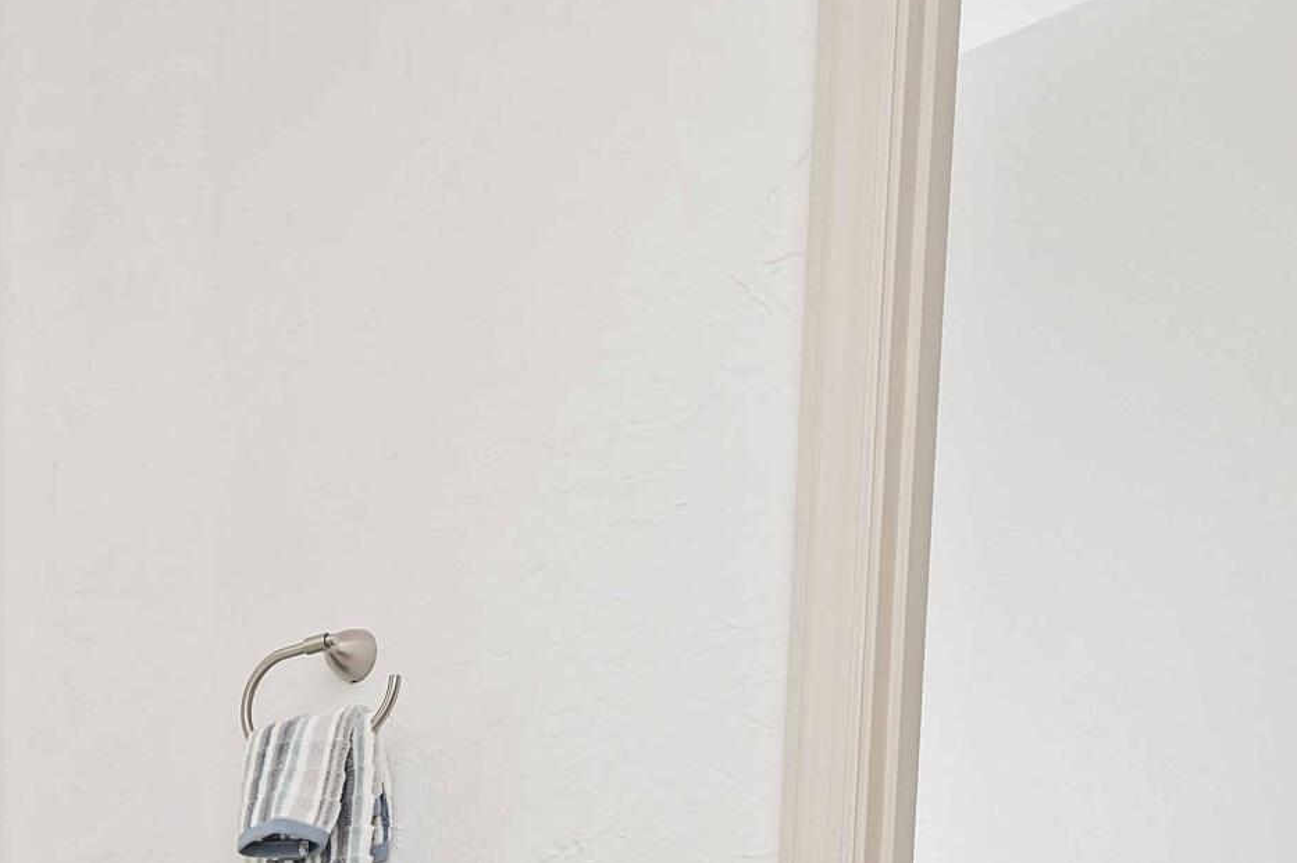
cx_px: -19
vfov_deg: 23.6
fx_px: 1620
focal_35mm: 45
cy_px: 1301
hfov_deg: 38.4
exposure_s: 1/200
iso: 125
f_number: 6.3
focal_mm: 14
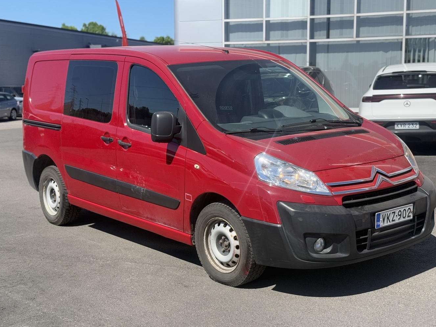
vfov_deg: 28.0
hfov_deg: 36.8
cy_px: 163
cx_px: 226
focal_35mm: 52
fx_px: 655
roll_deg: +0.1
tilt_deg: -5.9
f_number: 1.78
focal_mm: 6.76
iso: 100
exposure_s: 1/4587
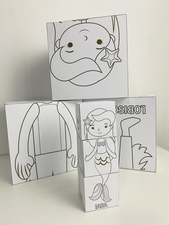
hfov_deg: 53.1
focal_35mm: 26
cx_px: 84
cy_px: 112
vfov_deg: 67.3
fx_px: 169
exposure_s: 1/60
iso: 80
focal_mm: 4.25
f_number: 1.8
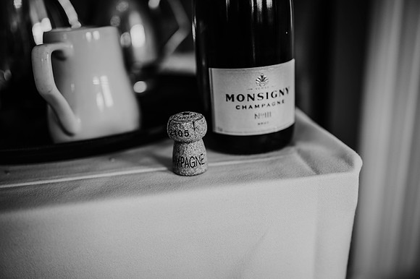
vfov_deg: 37.8
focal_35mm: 35
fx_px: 408
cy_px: 140
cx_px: 210
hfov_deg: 54.5
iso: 100
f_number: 1.8
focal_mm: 35
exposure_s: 1/250
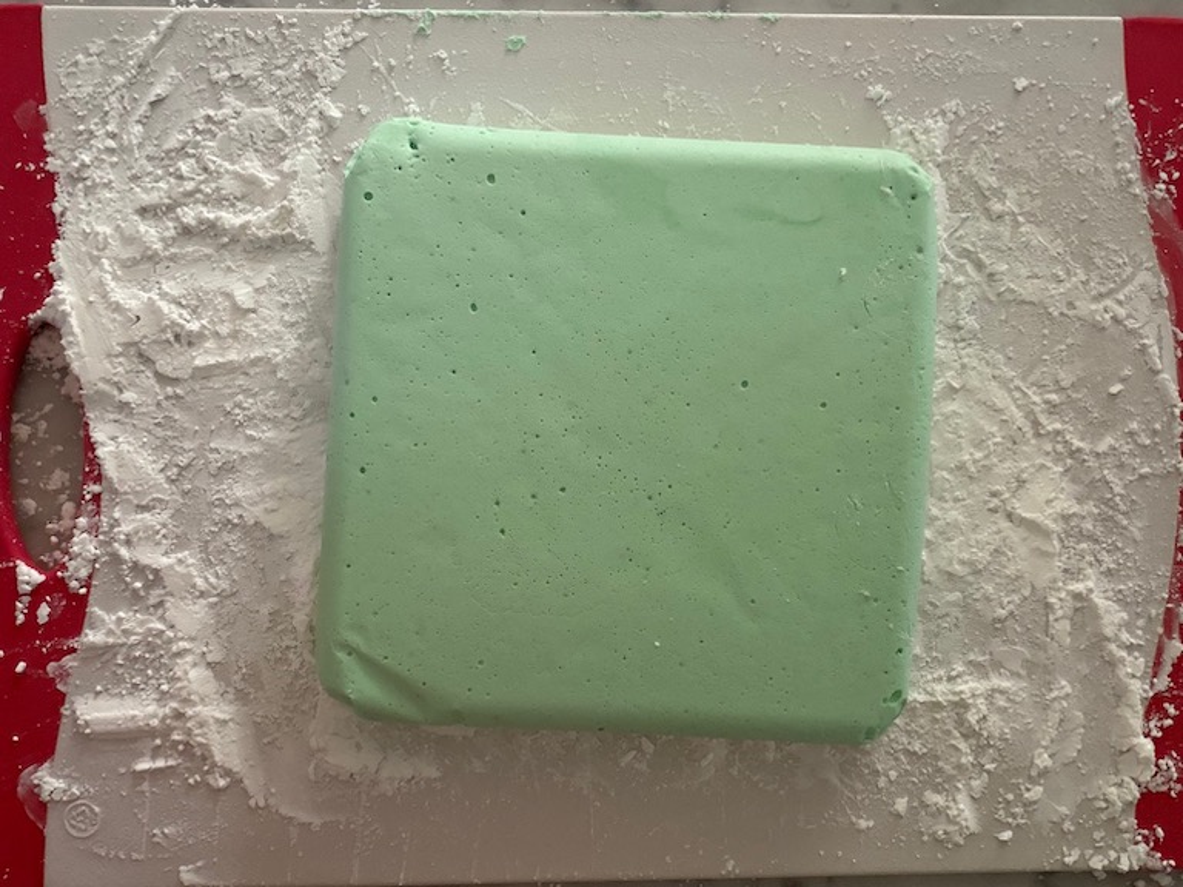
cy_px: 444
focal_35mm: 30
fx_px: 1025
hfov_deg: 60.0
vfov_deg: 46.8
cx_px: 592
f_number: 1.9
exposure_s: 1/60
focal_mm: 2.71
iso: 250
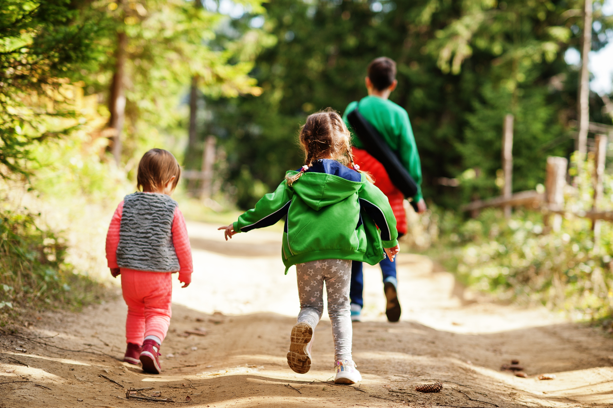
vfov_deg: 16.1
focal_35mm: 85
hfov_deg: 23.9
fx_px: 1447
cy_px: 204
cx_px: 306
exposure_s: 1/800
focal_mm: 85
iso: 200
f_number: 2.5
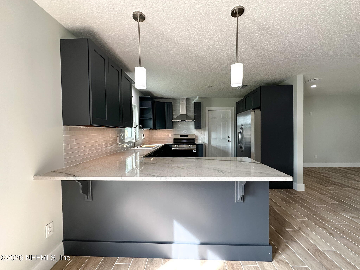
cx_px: 180
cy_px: 135
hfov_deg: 102.1
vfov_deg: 85.7
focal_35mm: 14
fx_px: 146
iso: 200
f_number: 2.2
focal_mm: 2.22
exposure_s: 1/120
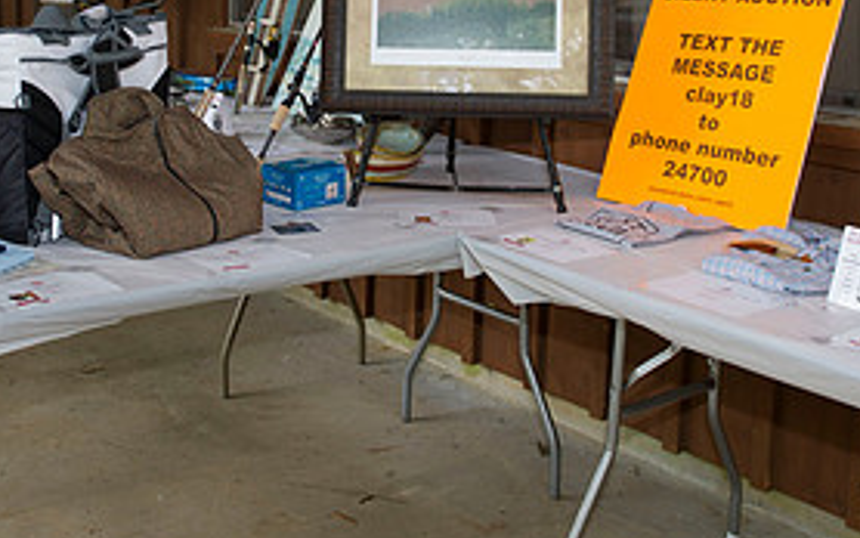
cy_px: 65
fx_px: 1196
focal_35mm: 51
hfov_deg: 39.4
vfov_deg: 24.7
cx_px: 337
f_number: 3.5
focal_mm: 24
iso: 200
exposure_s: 1/100
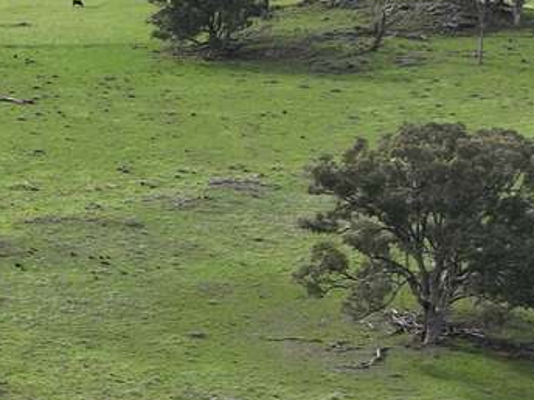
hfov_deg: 12.2
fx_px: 2067
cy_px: 471
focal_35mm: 134
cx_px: -685
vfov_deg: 10.9
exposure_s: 1/3200
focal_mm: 12.29
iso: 400
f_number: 2.8
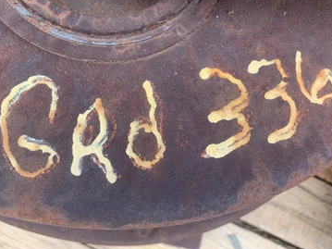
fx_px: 278
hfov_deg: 61.7
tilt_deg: -80.0
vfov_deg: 48.2
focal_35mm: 29
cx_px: 168
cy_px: 119
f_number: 1.8
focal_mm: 4.25
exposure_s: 1/141
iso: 25
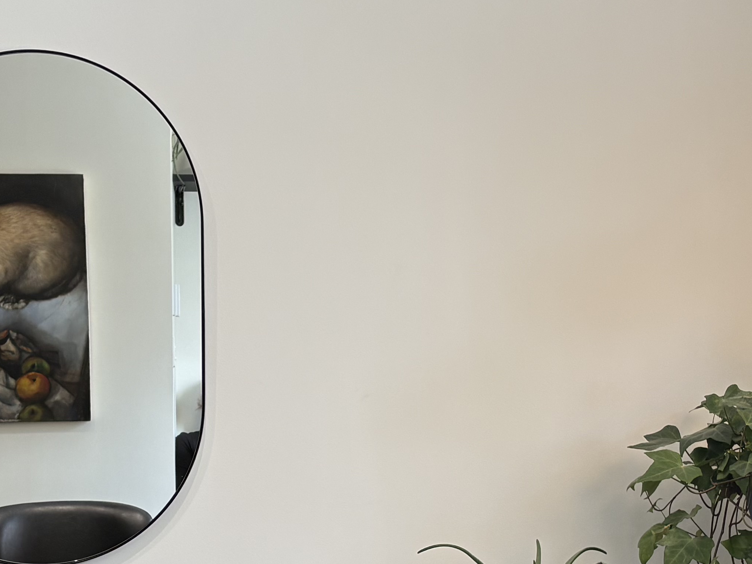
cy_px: 523
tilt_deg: -2.5
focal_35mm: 73
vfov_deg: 19.7
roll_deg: +0.5
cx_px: 306
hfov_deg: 26.6
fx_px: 1586
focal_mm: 5.96
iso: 80
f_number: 1.6
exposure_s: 1/120
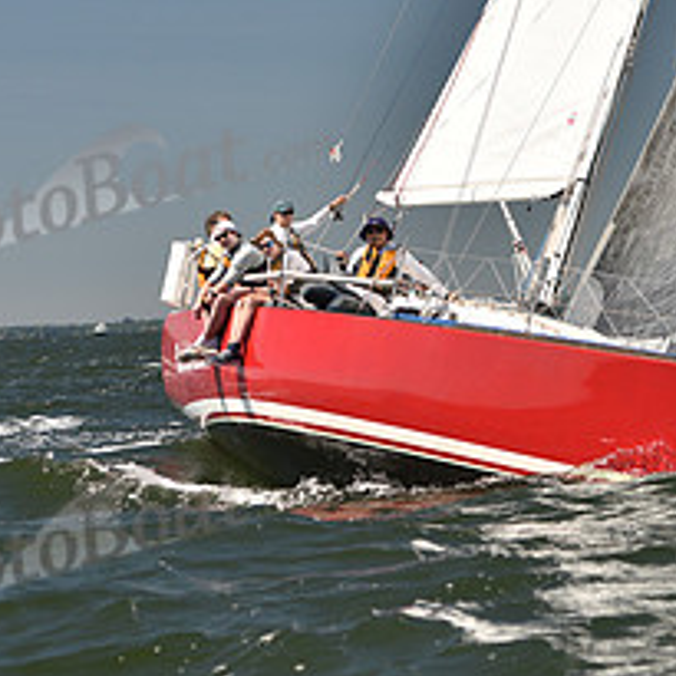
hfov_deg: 9.1
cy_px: 318
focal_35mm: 192
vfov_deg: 9.1
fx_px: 4242
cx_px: 508
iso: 250
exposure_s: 1/1250
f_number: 3.5
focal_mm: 80
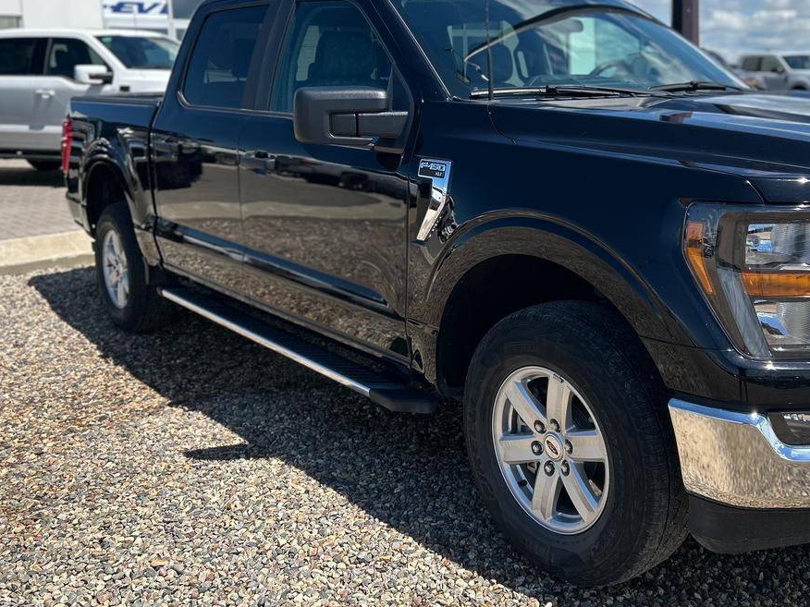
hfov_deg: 48.6
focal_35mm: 38
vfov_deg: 37.2
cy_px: 189
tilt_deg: -4.9
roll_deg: +2.3
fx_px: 889
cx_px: 490
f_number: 1.5
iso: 50
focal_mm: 5.7
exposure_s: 1/3968
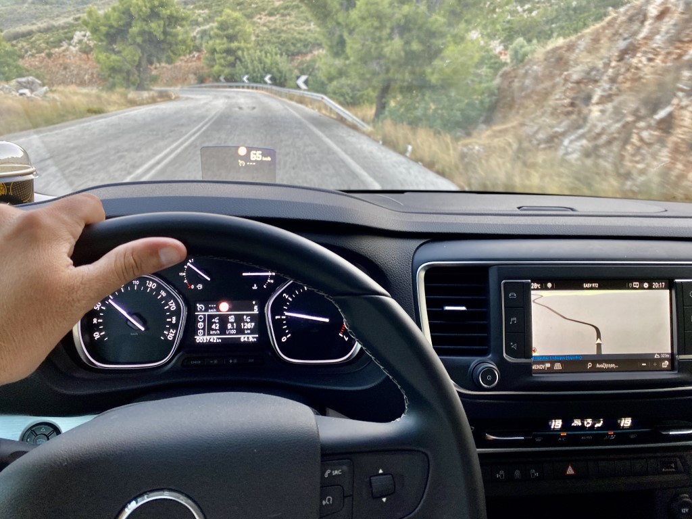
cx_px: 346
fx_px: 520
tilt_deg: -19.1
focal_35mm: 26
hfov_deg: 67.3
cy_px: 260
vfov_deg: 53.1
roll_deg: +0.2
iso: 80
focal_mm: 4.25
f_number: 1.8
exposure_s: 1/60
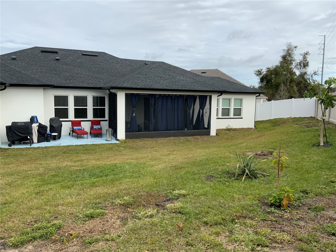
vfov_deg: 48.2
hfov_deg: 61.7
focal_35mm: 29
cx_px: 168
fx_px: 281
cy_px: 126
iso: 16
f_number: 1.8
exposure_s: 1/1377
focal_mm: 3
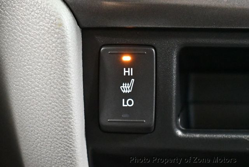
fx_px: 443
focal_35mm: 64
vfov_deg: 21.3
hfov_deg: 31.4
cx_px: 124
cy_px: 84
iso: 12800
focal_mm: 32
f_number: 4.5
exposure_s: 1/50
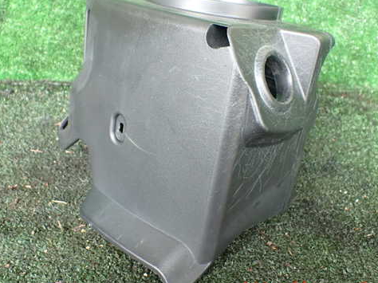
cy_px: 120
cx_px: 185
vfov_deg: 37.6
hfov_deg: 49.0
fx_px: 415
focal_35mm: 38
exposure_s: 1/125
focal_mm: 5.4
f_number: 2.3
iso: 800
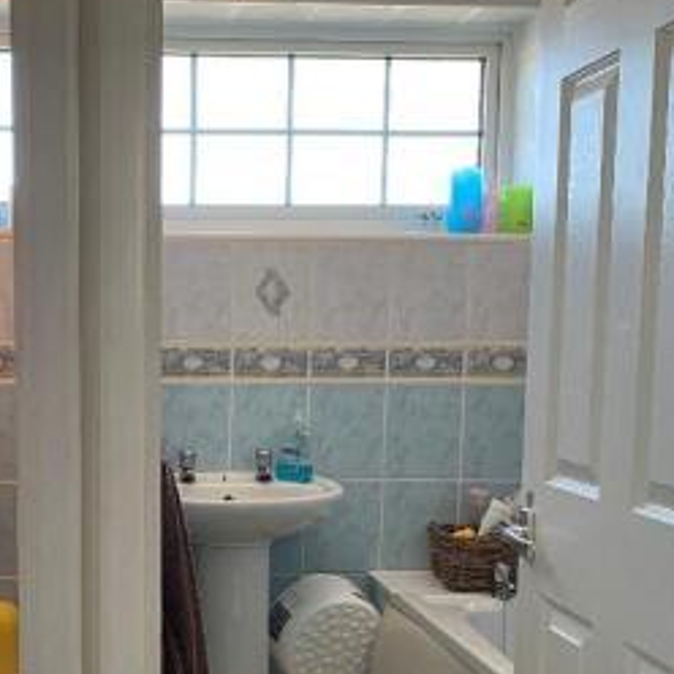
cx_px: 132
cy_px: 510
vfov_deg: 31.1
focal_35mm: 54
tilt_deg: -7.1
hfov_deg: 30.8
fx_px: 1190
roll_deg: -0.3
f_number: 1.8
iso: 50
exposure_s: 1/50
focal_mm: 4.25
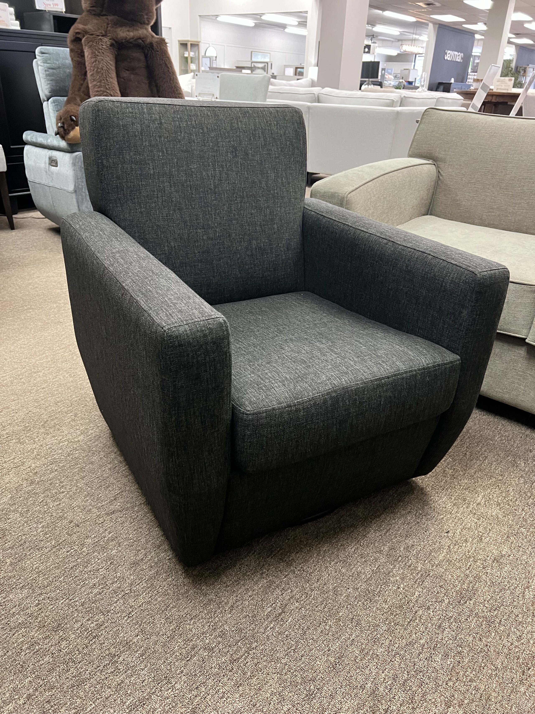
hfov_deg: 53.1
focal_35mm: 26
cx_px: 268
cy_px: 357
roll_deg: -1.7
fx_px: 536
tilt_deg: -26.5
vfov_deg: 67.3
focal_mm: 5.7
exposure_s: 1/60
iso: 500
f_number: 1.5
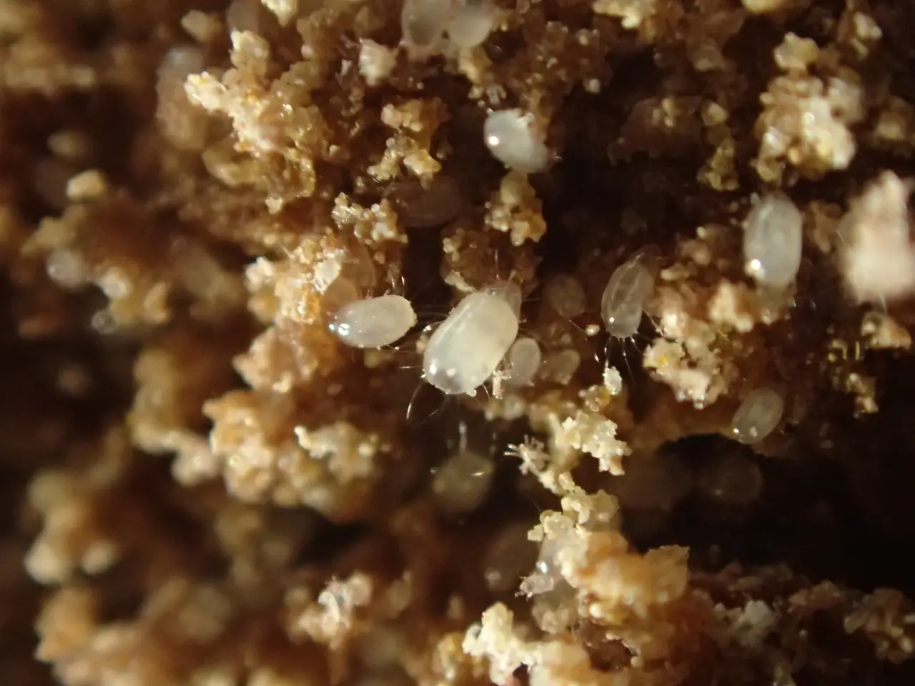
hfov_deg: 19.6
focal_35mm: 100
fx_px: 2643
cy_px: 343
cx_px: 458
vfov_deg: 14.8
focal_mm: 18
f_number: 6.3
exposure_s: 1/320
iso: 800
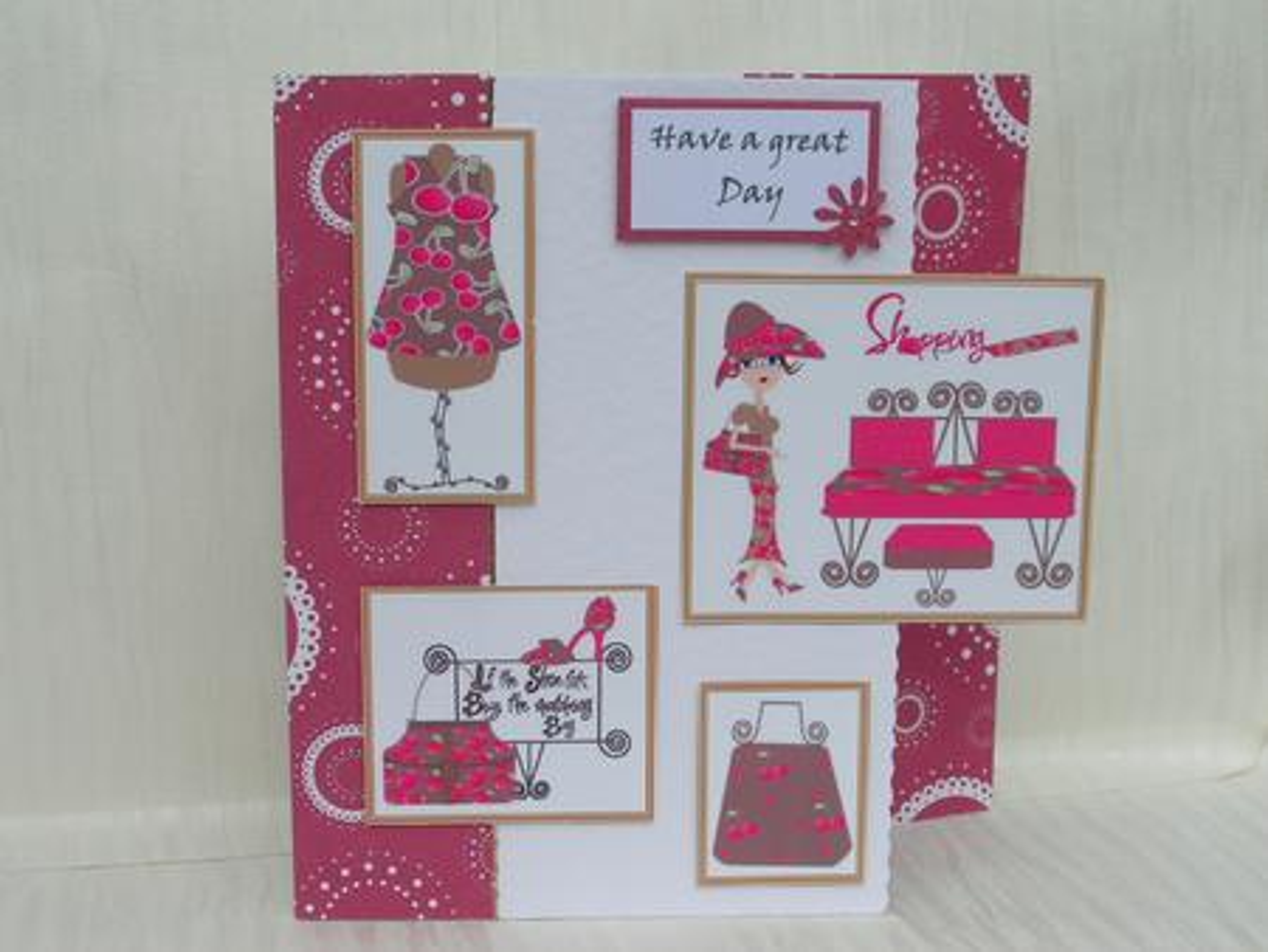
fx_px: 2309
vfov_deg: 23.3
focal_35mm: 63
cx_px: 634
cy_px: 476
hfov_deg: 30.7
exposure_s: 1/500
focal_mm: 9.7
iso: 50
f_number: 5
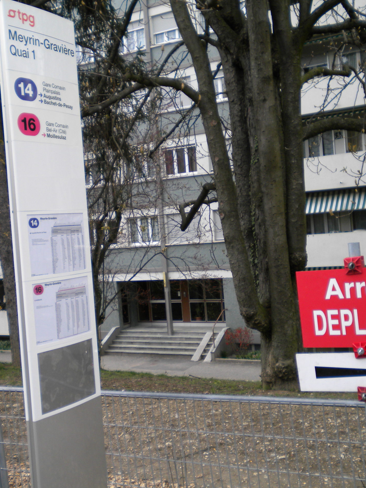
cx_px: 162
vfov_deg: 40.4
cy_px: 244
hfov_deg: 30.9
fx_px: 662
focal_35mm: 47
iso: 80
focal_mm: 6.3
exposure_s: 1/118
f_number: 3.1
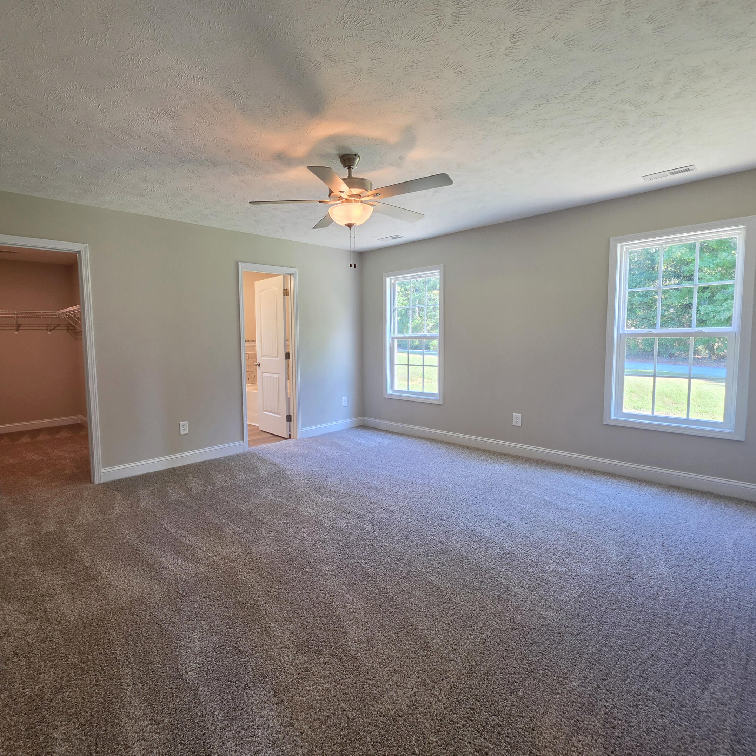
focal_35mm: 16
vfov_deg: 87.4
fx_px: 395
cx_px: 310
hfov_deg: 86.5
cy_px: 370
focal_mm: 2.2
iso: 160
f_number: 1.9
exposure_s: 1/120
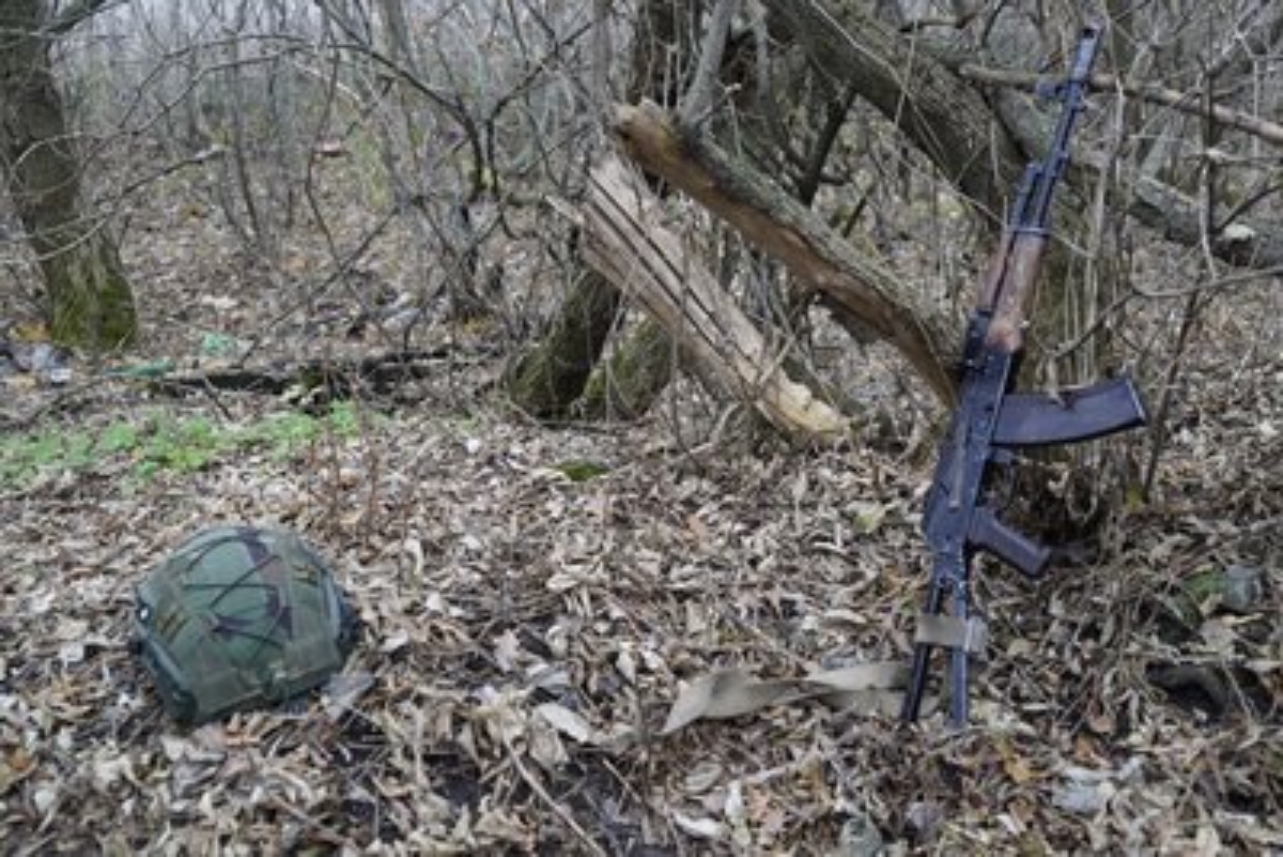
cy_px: 428
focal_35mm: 33
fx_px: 1176
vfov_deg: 40.0
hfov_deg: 57.2
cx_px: 642
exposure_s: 1/160
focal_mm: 33
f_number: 4
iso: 1250
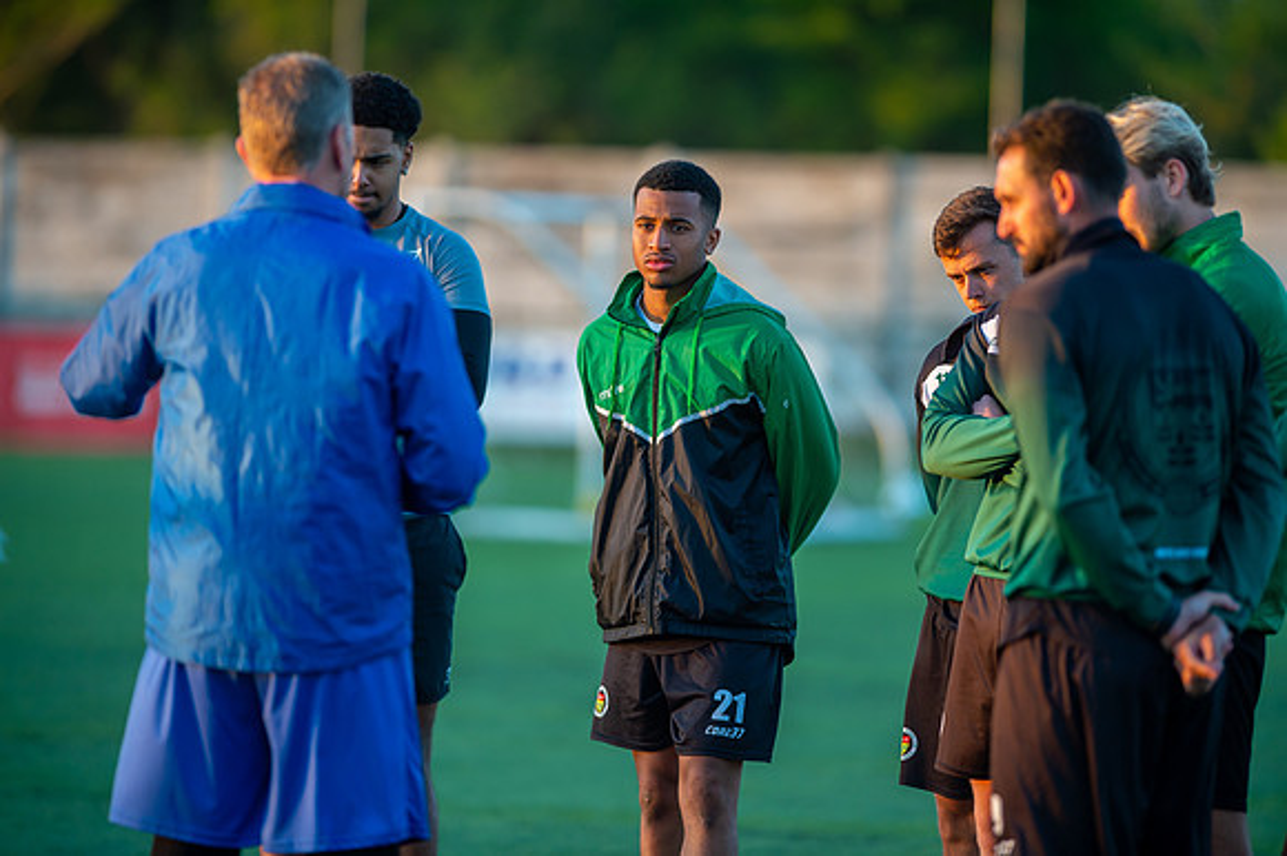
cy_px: 428
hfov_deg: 6.9
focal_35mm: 300
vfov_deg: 4.6
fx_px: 10718
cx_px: 644
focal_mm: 300
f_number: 2.8
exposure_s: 1/400
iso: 400
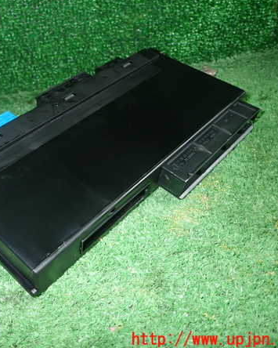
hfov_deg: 43.3
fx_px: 340
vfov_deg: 54.2
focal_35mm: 33
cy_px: 173
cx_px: 74
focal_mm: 4.5
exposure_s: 1/30
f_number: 5.6
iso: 400
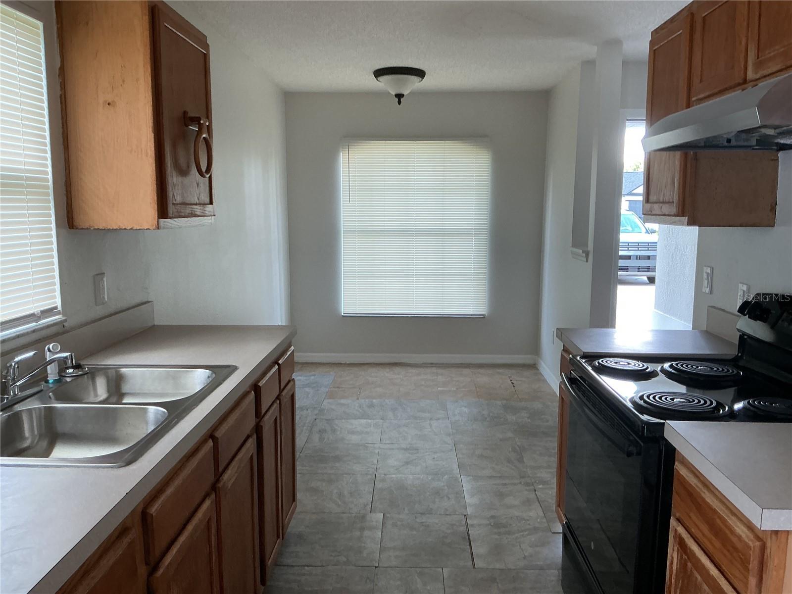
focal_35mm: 29
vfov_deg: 48.2
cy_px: 297
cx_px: 396
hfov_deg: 61.7
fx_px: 664
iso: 64
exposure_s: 1/60
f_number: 1.8
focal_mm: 3
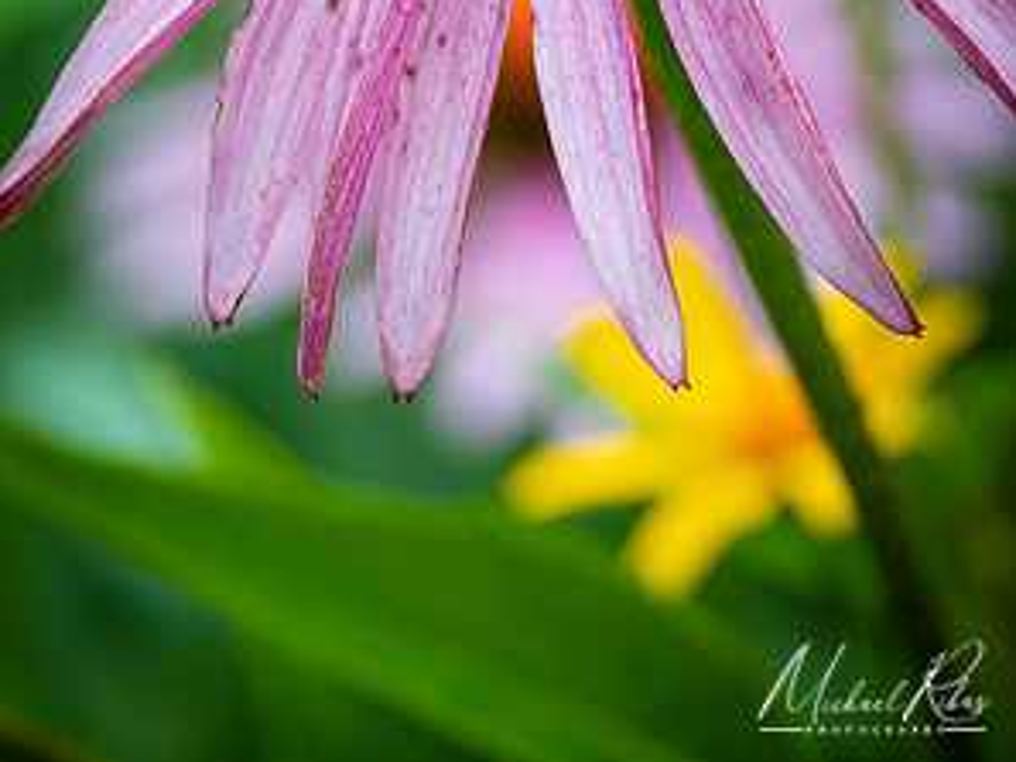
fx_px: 14094
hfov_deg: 4.1
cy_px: -3
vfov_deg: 3.1
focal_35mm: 480
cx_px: 510
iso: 100
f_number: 8
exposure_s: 1/13
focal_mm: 220
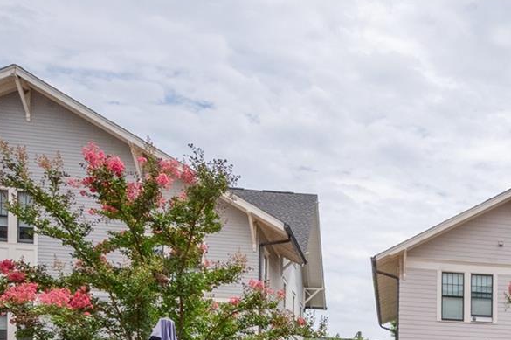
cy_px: 574
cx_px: 582
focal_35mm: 49
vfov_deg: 20.9
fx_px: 695
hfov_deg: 34.1
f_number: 16
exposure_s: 1/1000
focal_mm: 14
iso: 1250
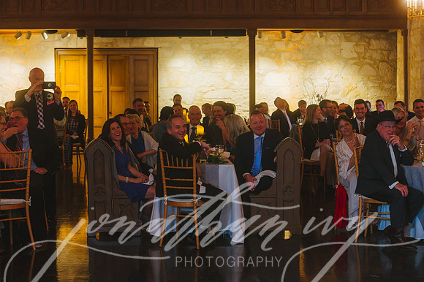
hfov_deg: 26.0
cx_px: 212
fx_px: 918
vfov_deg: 17.5
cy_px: 141
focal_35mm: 78
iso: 2500
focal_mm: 78
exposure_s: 1/125
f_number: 2.8
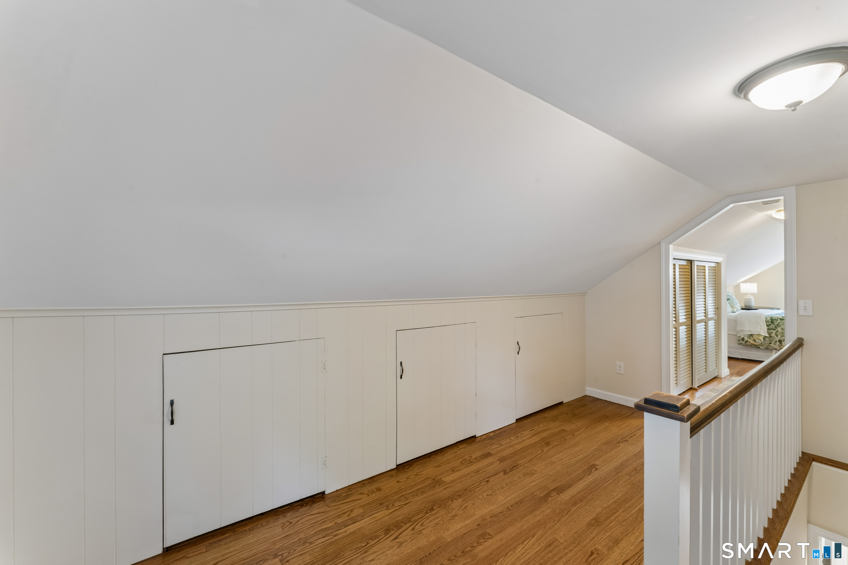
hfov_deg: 104.3
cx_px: 424
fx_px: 330
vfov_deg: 81.2
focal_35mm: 14
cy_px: 282
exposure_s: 1/1.67
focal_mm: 14
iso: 400
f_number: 13
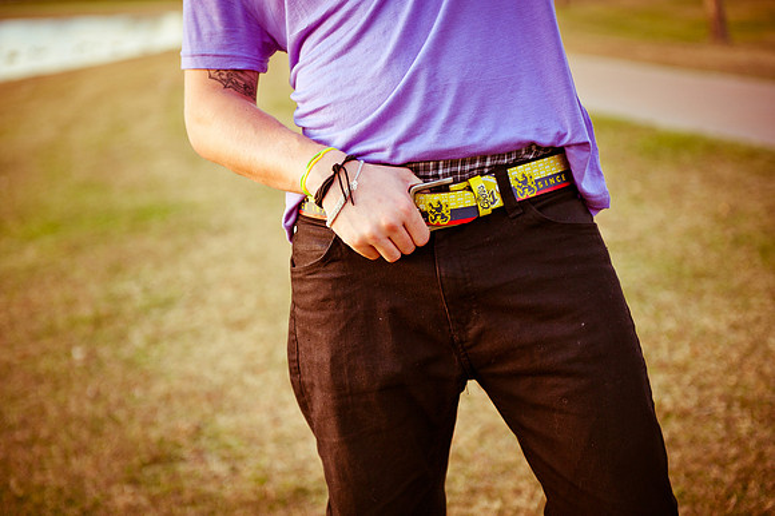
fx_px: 1506
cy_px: 258
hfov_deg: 28.9
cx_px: 388
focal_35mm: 70
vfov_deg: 19.4
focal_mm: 70
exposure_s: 1/200
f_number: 2.8
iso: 320
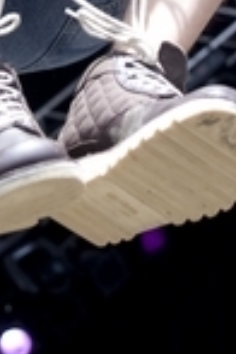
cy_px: -92
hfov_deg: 9.6
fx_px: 1406
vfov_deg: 13.9
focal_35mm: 143
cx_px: 69
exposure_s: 1/1600
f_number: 3.8
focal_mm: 35
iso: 400
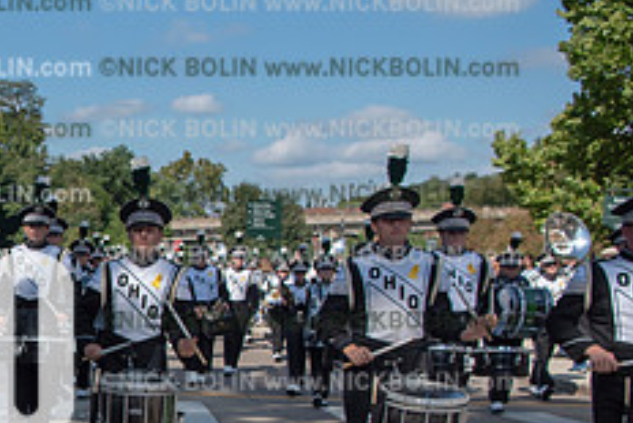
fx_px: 1056
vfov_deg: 22.1
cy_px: 383
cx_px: -120
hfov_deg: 29.0
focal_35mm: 60
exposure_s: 1/4000
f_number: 5
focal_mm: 24
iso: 400
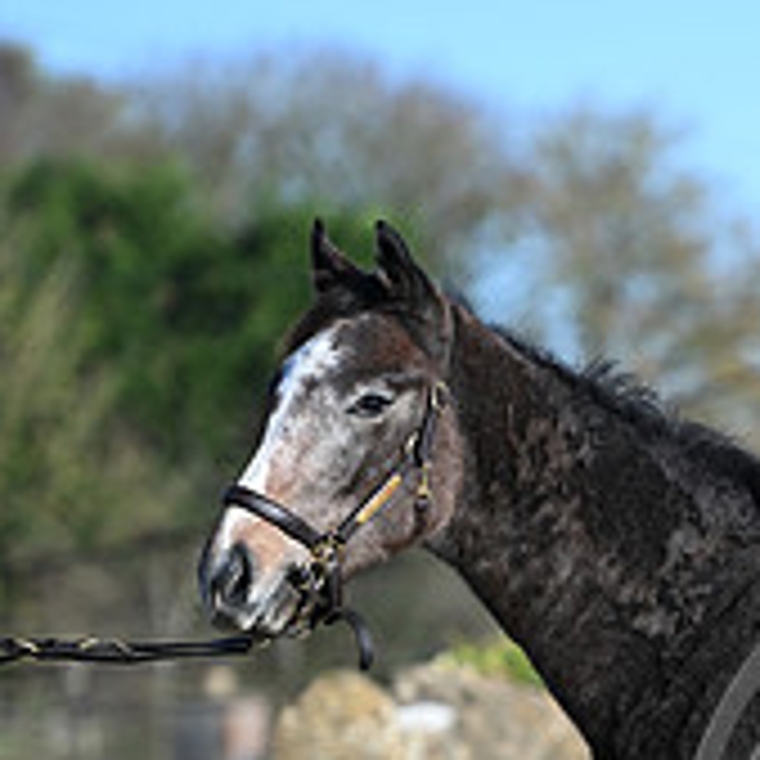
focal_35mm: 453
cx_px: 1084
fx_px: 11252
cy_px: 857
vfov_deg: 3.9
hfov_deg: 3.9
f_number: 3.5
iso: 140
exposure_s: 1/1250
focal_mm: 155
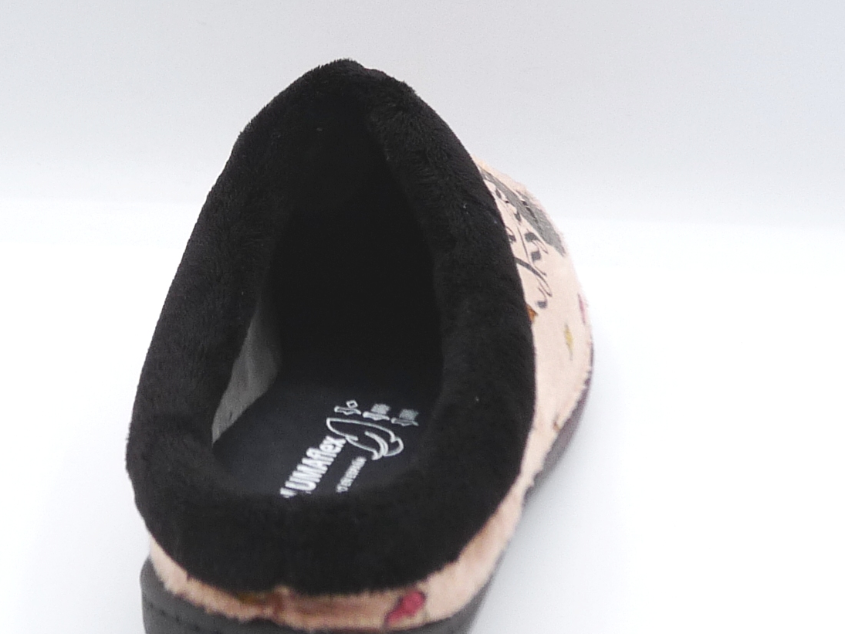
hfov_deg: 25.6
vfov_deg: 19.4
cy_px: 311
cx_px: 357
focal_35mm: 76
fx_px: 1855
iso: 100
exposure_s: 1/160
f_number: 4
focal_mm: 5.2
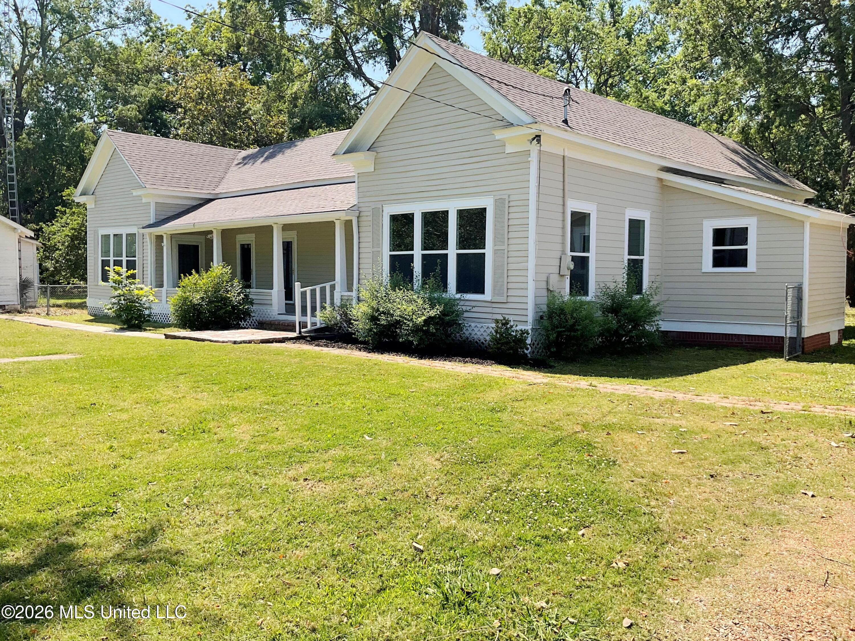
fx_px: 716
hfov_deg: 61.7
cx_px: 428
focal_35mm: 29
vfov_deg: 48.2
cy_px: 320
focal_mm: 3
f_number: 1.8
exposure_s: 1/1121
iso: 16
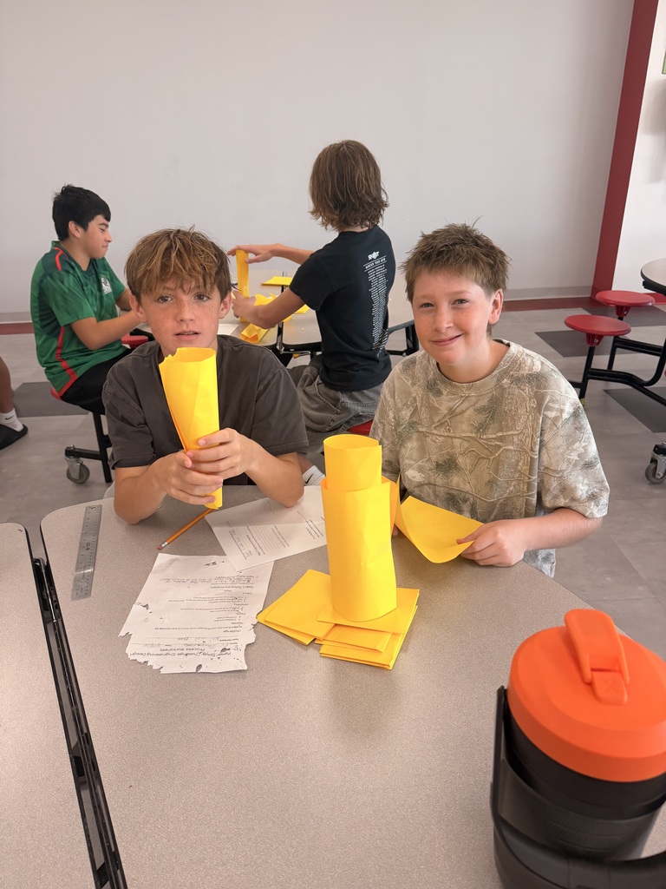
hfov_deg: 56.8
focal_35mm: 24
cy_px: 444
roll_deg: +2.4
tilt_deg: -26.3
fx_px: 616
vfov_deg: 71.6
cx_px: 333
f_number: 1.78
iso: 125
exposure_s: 1/120
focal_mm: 6.76
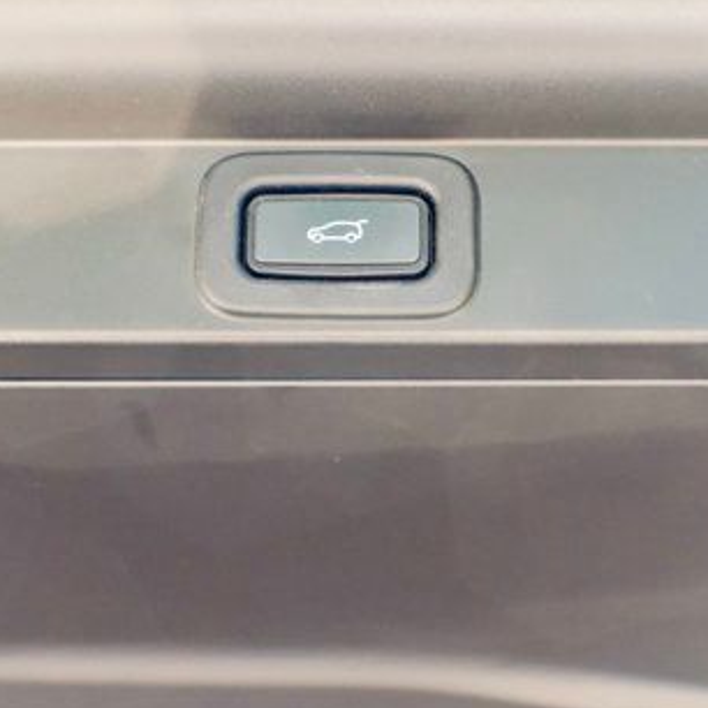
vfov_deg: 13.1
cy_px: 251
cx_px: 324
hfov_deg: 13.1
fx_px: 3078
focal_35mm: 133
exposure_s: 1/200
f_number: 7.1
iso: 2000
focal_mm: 50
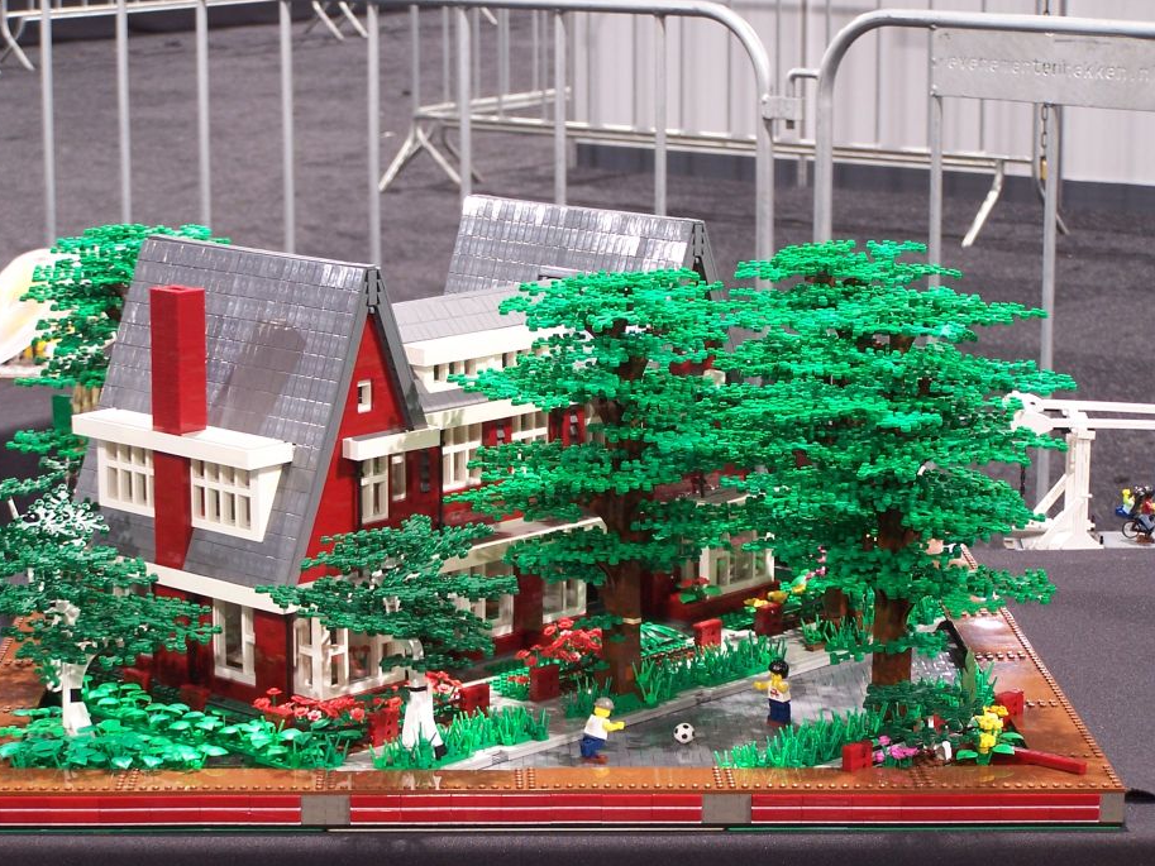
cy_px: 463
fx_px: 3070
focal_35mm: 92
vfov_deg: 16.1
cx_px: 549
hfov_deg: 21.3
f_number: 3.2
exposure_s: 1/2
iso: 80
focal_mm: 13.7
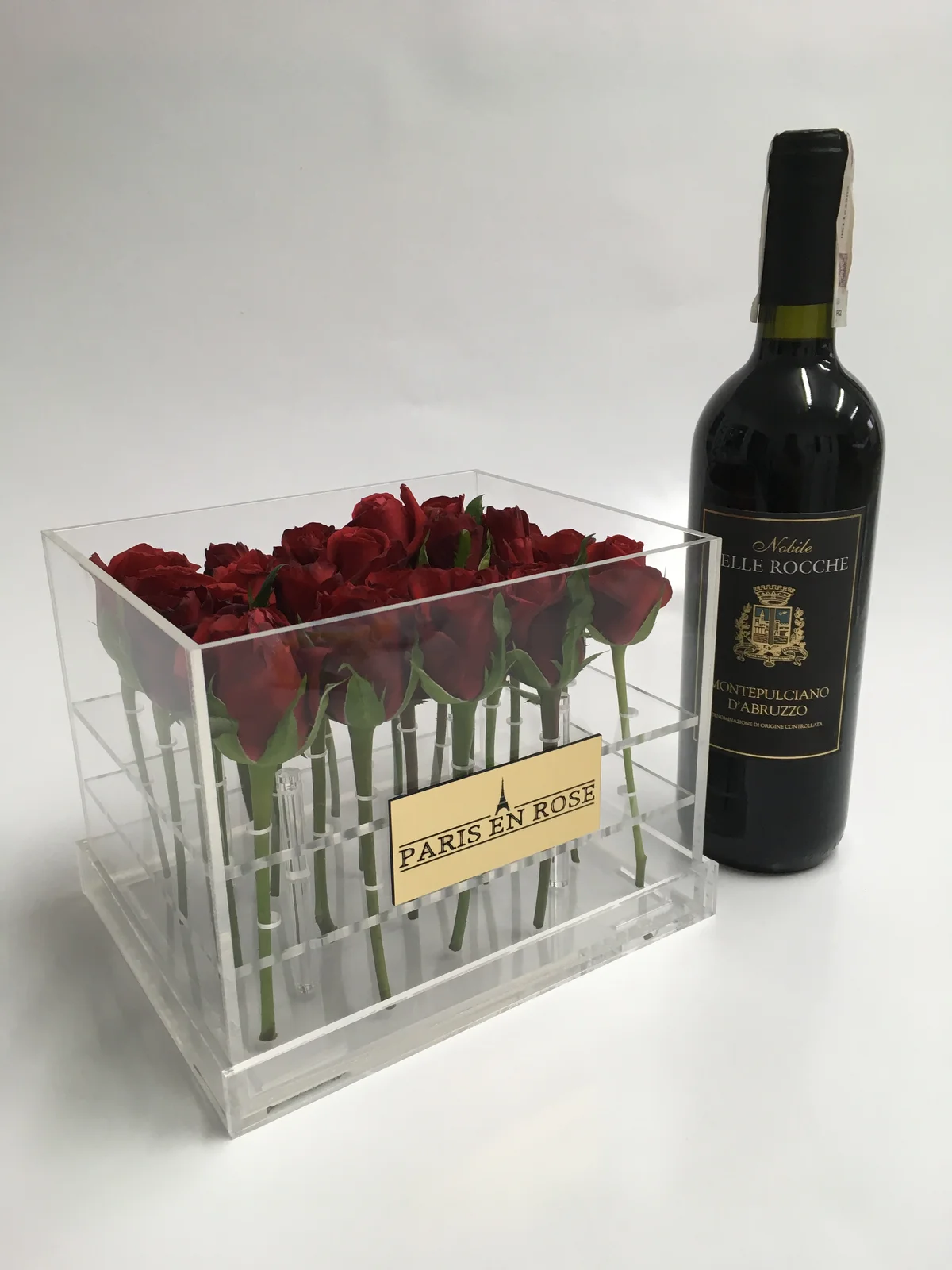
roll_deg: +0.8
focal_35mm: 29
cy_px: 635
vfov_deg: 61.7
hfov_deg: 48.2
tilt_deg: -21.8
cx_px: 476
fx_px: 1063
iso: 32
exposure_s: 1/33
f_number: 2.2
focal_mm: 4.15
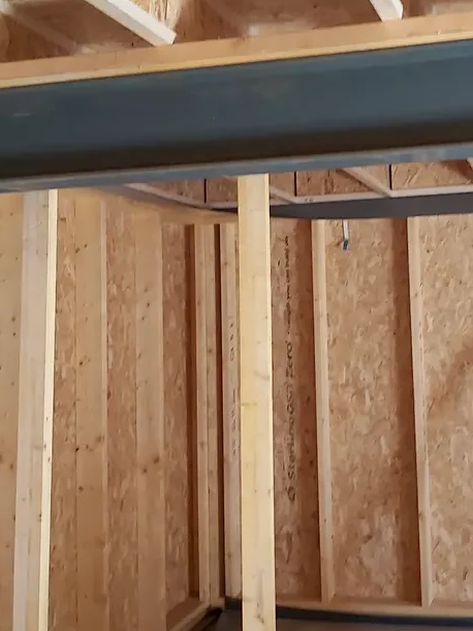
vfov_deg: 41.1
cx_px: 355
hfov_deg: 31.0
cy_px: 270
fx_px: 837
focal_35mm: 46
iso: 320
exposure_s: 1/25
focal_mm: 3.92
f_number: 1.7
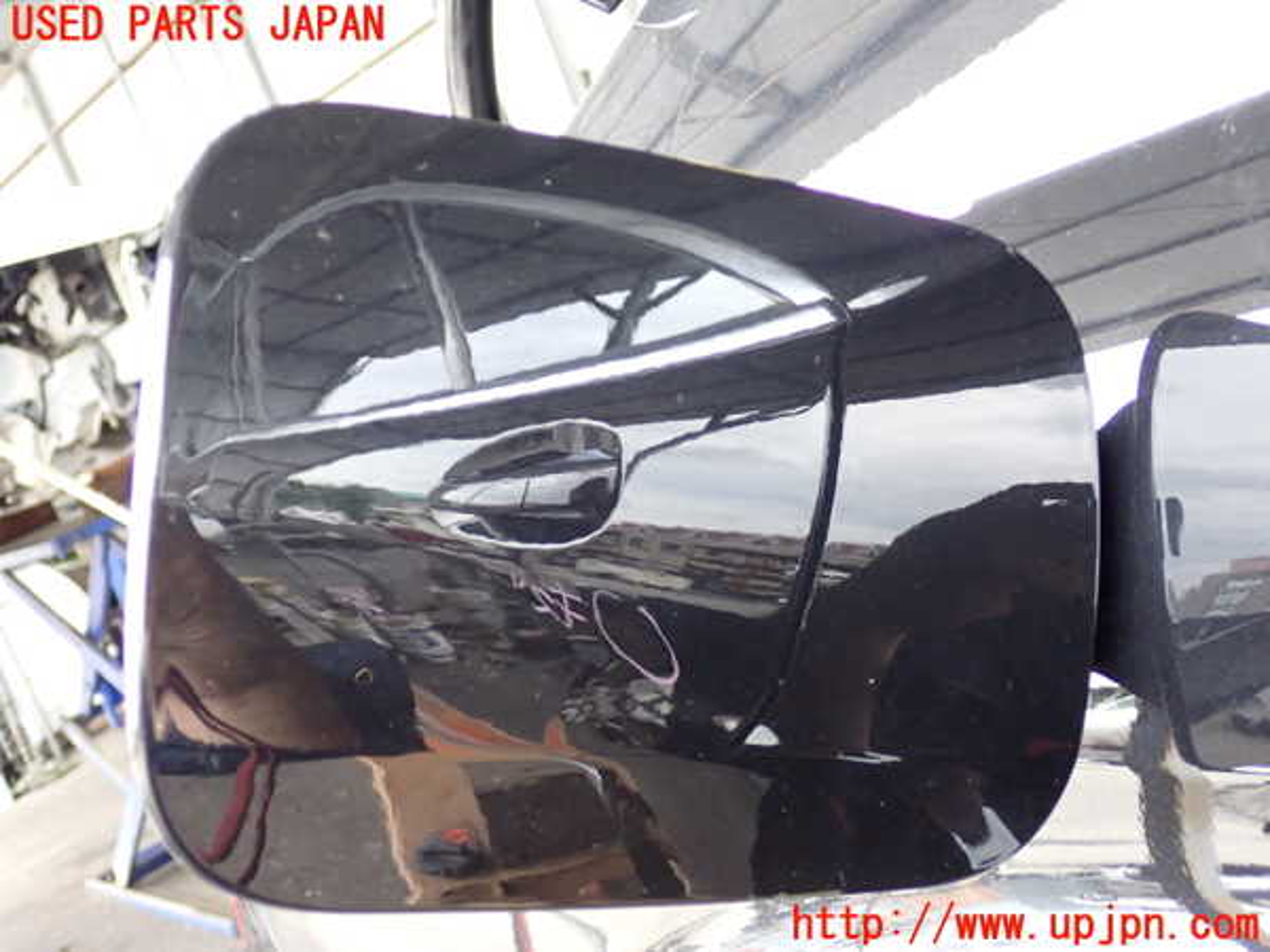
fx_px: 1504
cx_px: 635
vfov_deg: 35.1
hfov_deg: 45.8
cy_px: 476
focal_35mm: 41
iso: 400
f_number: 2.8
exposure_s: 1/50
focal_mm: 7.31
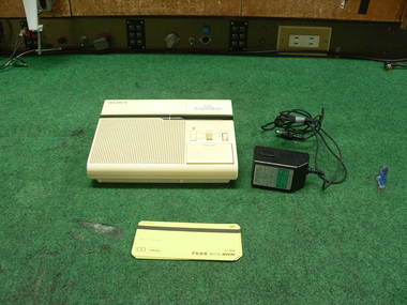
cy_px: 152
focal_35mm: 36
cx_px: 204
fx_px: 423
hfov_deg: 51.4
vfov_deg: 39.7
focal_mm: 6
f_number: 2.8
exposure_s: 1/13
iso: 200
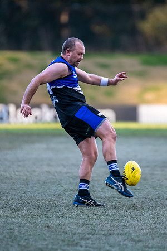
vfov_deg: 3.8
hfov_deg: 2.5
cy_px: 103
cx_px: 87
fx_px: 3778
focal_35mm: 543
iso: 1800
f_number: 2.8
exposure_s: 1/1600
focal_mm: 300
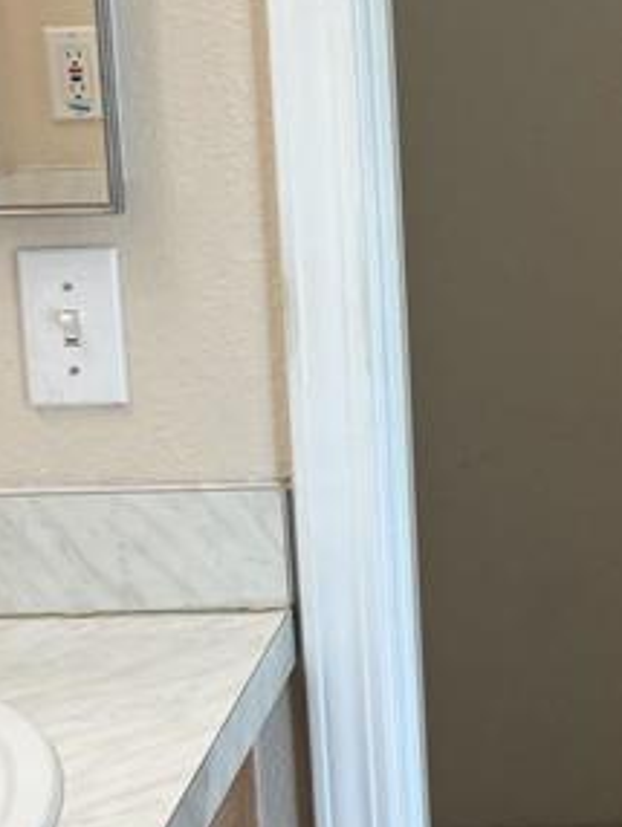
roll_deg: +1.2
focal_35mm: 93
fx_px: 2225
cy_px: 75
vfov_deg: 20.6
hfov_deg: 15.1
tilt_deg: -8.7
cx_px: 851
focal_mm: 5.96
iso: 64
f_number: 1.6
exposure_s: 1/60
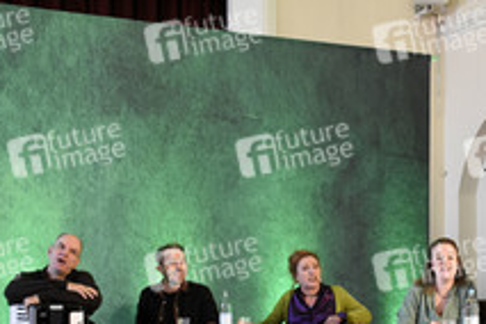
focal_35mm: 73
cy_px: 322
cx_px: 462
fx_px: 986
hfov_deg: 26.5
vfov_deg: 18.2
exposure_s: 1/160
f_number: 6.3
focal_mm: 23
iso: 4000
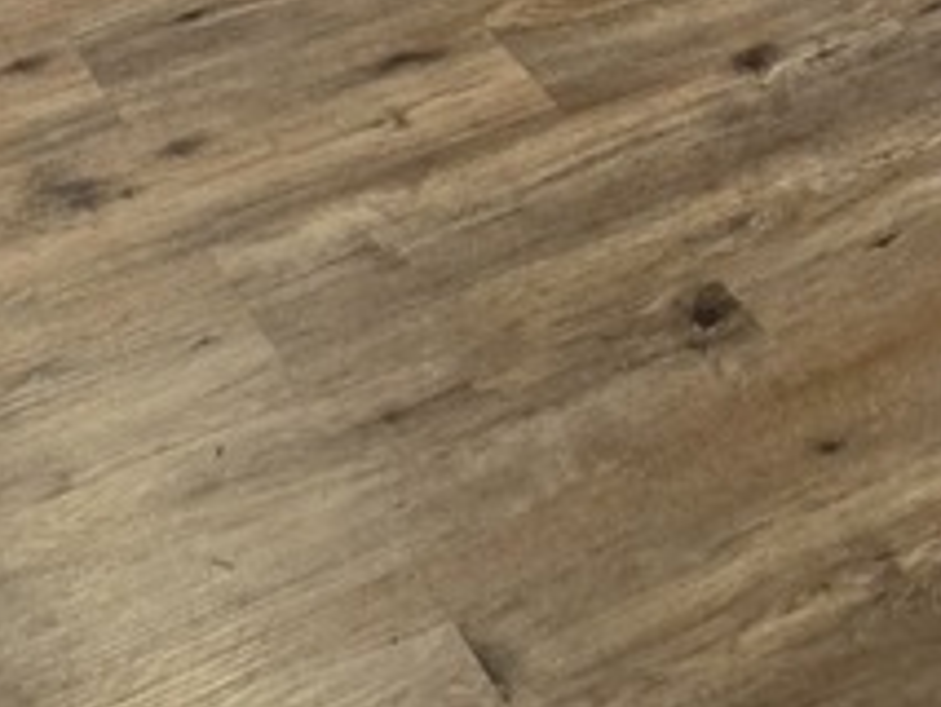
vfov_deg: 15.2
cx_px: -239
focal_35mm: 61
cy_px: -941
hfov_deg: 27.2
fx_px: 1659
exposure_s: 1/60
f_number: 2.2
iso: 400
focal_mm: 2.2
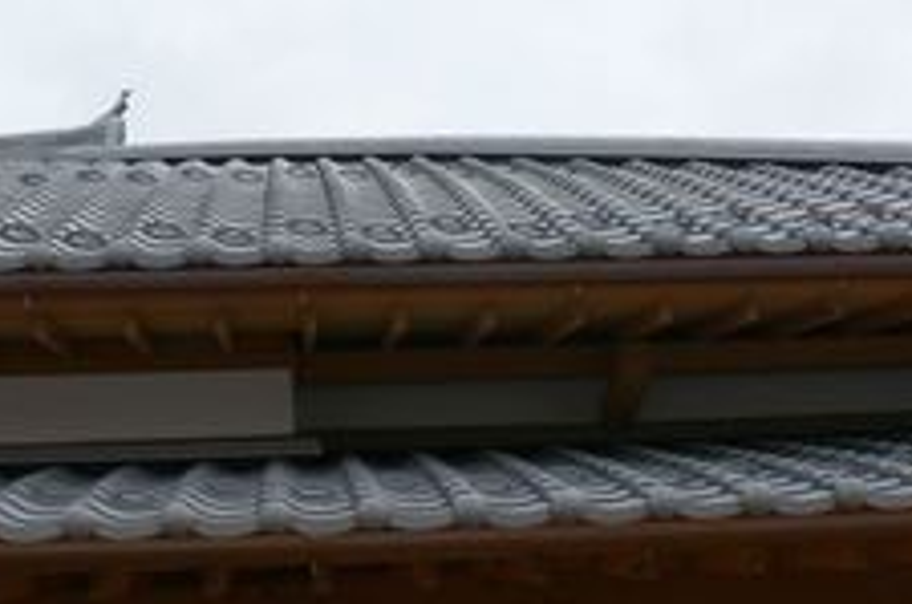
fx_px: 2022
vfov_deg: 16.8
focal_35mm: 80
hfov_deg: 25.4
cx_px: 454
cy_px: 85
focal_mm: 24
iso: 100
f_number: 10
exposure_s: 1/160
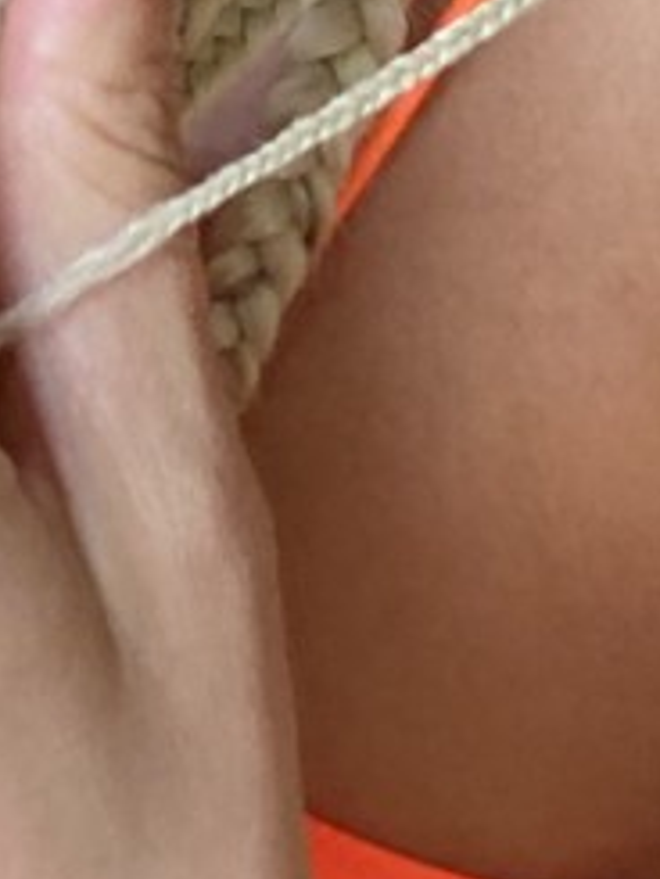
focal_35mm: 272
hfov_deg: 5.4
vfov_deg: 6.8
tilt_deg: -3.7
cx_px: -294
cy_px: -1342
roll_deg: +0.6
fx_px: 6909
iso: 125
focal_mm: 6
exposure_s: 1/122
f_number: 2
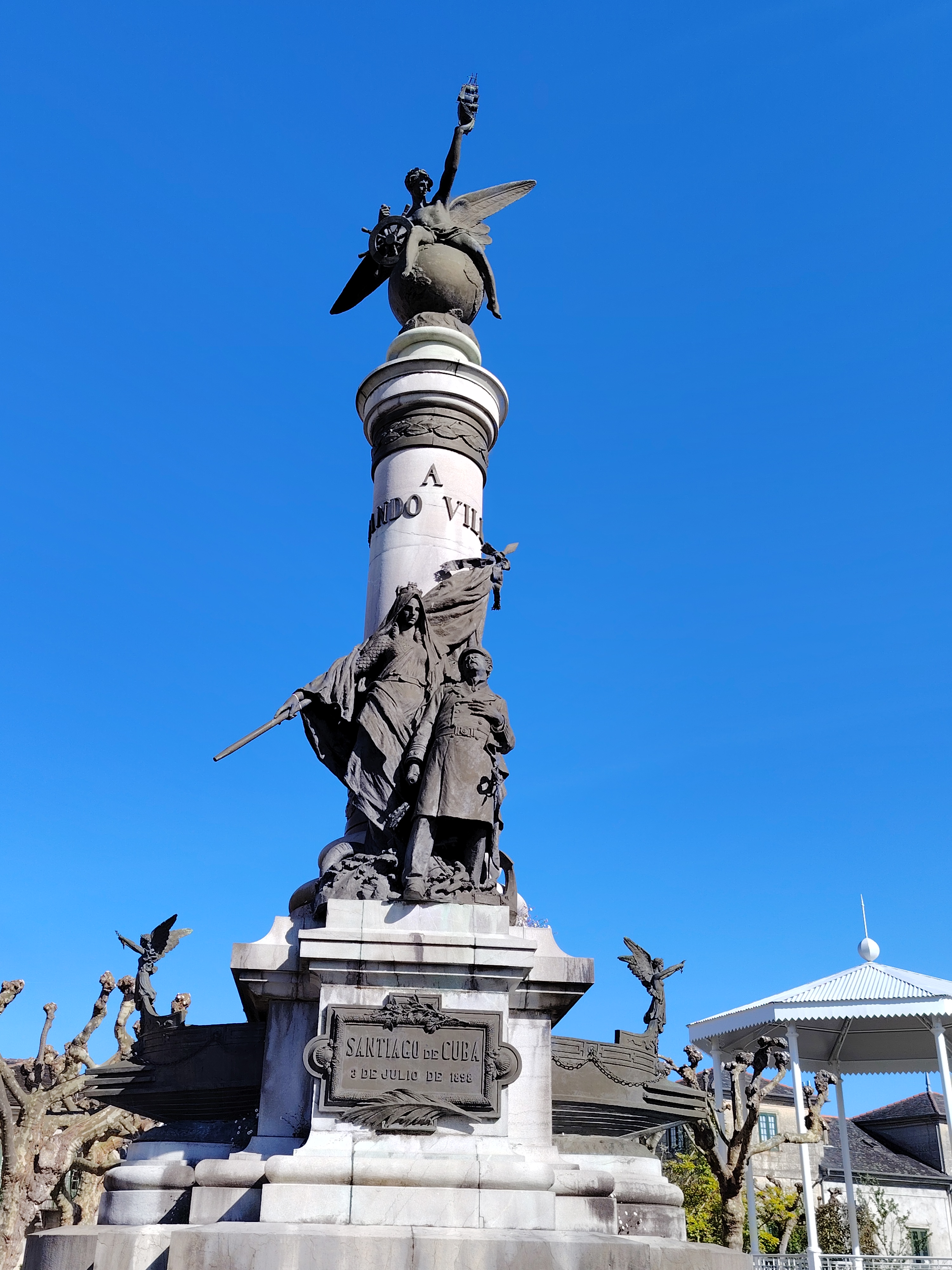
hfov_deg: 40.7
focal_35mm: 35
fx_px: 1283
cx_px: 476
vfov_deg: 52.6
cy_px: 635
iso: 100
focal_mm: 5.25
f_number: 1.75
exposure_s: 1/847
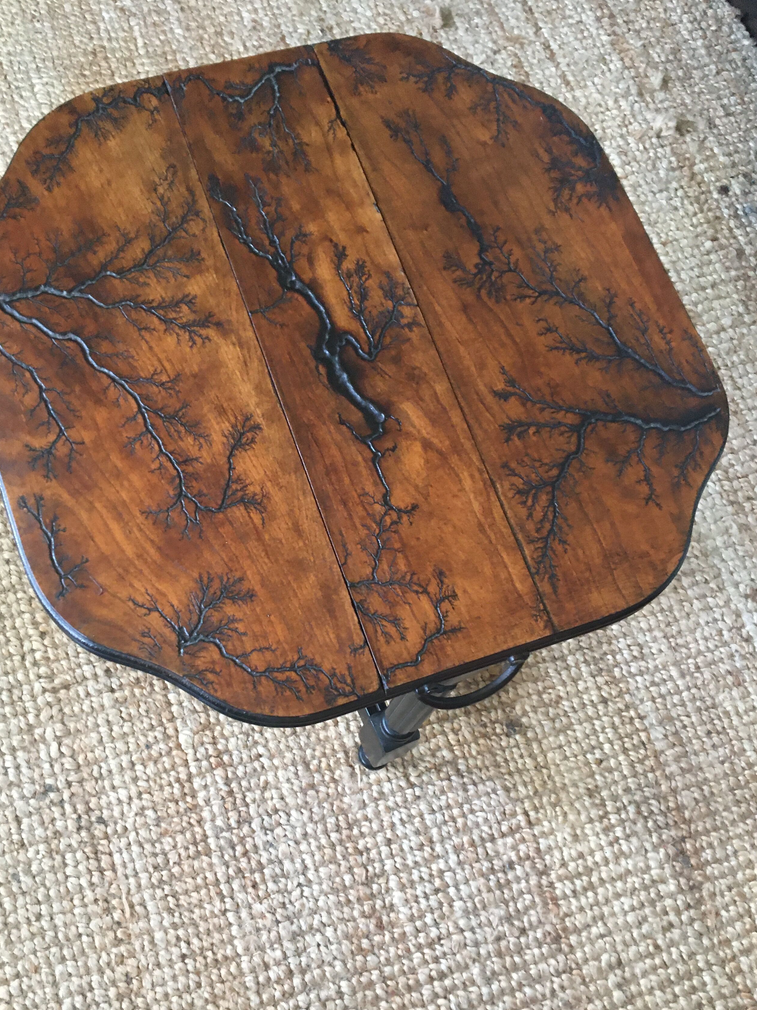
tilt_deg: -70.2
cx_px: 320
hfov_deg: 40.6
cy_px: 605
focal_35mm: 35
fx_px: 1020
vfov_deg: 52.3
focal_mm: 4.15
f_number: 2.2
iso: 200
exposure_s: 1/33
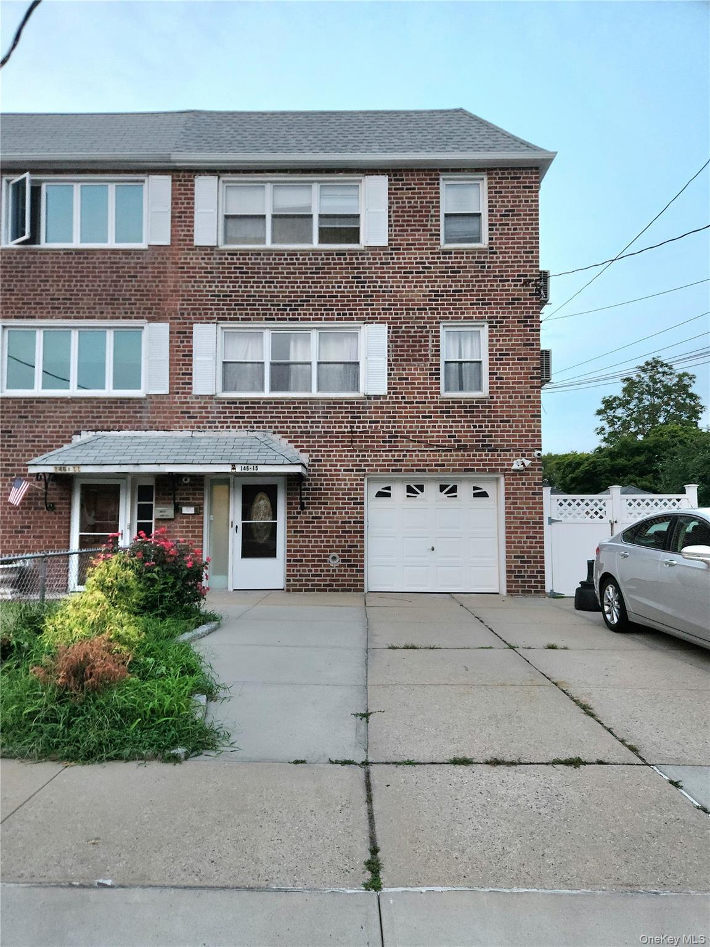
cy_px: 474
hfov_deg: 58.9
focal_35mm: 23
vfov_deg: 73.9
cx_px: 355
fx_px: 629
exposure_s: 1/60.2
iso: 250
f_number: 1.8
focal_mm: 5.4
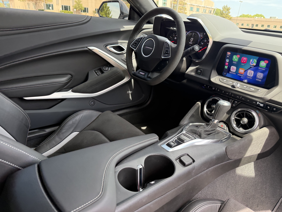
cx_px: 141
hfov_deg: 71.6
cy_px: 106
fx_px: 196
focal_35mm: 24
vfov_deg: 56.8
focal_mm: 6.76
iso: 100
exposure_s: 1/254
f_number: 1.78
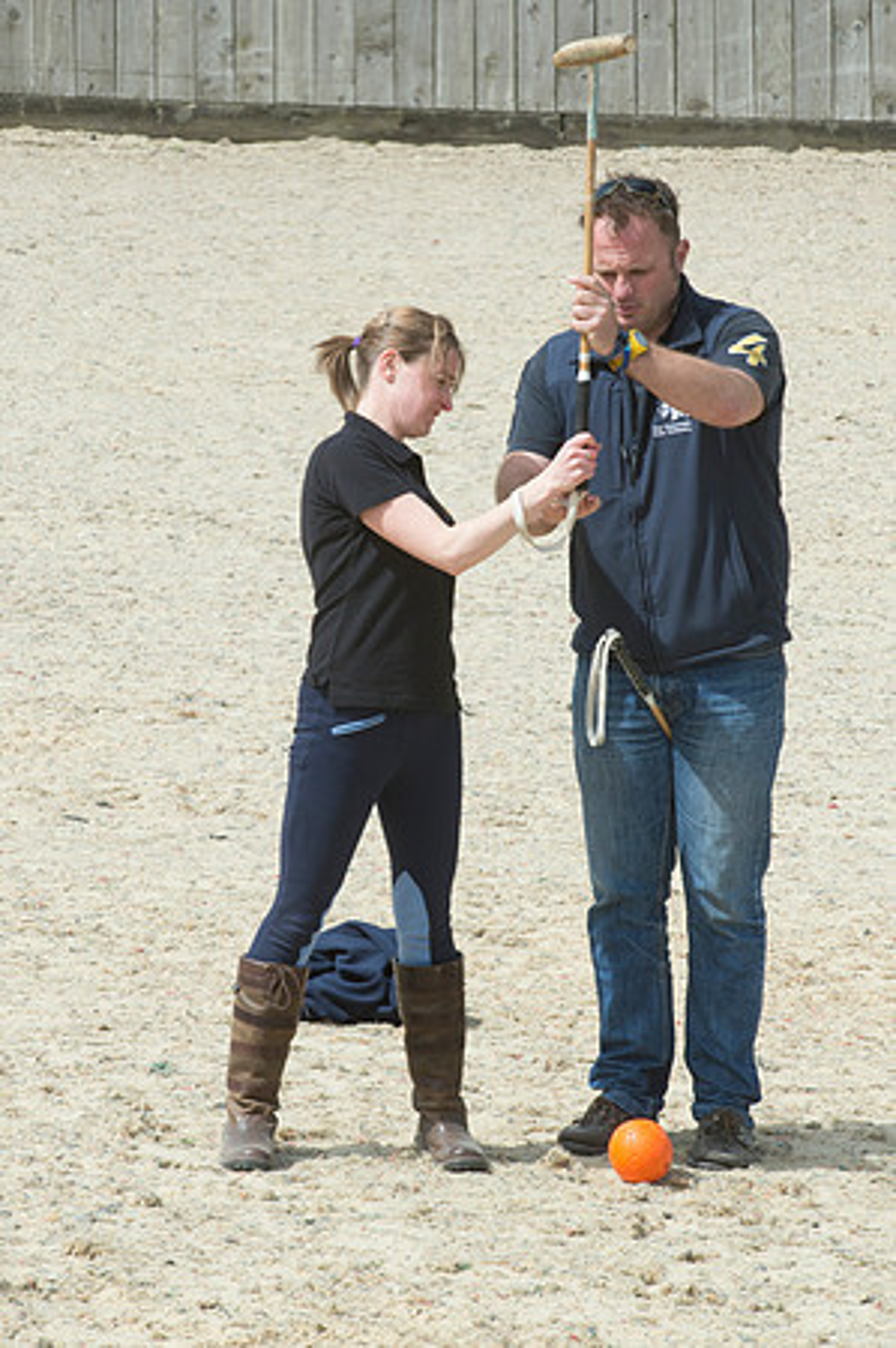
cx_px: 448
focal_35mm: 200
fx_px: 7483
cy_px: 674
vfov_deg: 10.3
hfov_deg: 6.9
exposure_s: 1/500
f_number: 16
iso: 800
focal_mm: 200
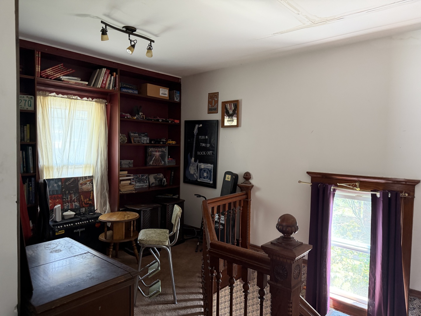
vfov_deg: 56.8
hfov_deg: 71.6
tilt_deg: -3.2
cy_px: 158
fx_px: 292
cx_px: 210
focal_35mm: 24
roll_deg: +0.1
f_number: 1.78
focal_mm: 6.76
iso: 320
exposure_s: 1/60
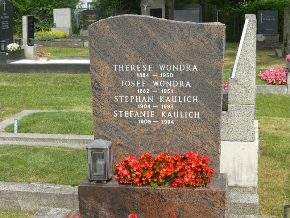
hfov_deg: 29.4
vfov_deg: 22.3
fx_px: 553
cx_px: 145
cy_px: 109
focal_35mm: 66
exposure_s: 1/250
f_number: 4.9
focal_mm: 11.7
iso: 100
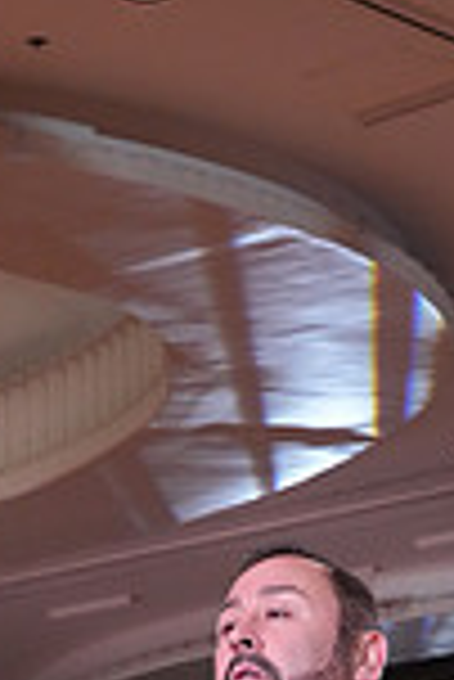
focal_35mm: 177
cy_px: 1265
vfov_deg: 10.8
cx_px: 191
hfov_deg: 7.8
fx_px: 3340
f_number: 6.3
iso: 5000
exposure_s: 1/320
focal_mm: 46
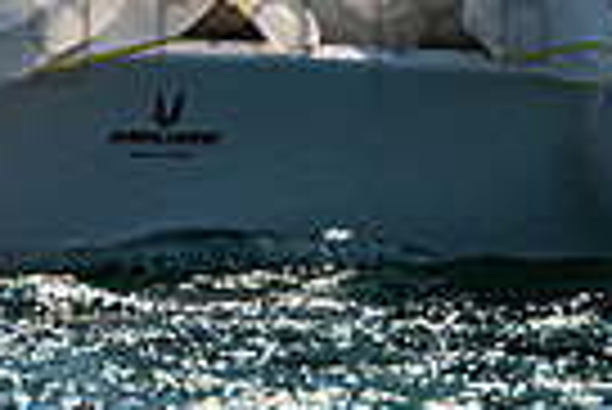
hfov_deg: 1.6
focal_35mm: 1267
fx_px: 21562
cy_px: -281
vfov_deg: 1.1
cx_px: 527
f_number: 8
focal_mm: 230
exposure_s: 1/4000
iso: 500
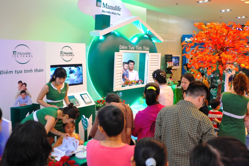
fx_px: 208
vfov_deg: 43.7
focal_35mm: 30
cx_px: 124
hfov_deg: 61.9
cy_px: 83
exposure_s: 1/100
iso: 3200
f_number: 3.3
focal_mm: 30
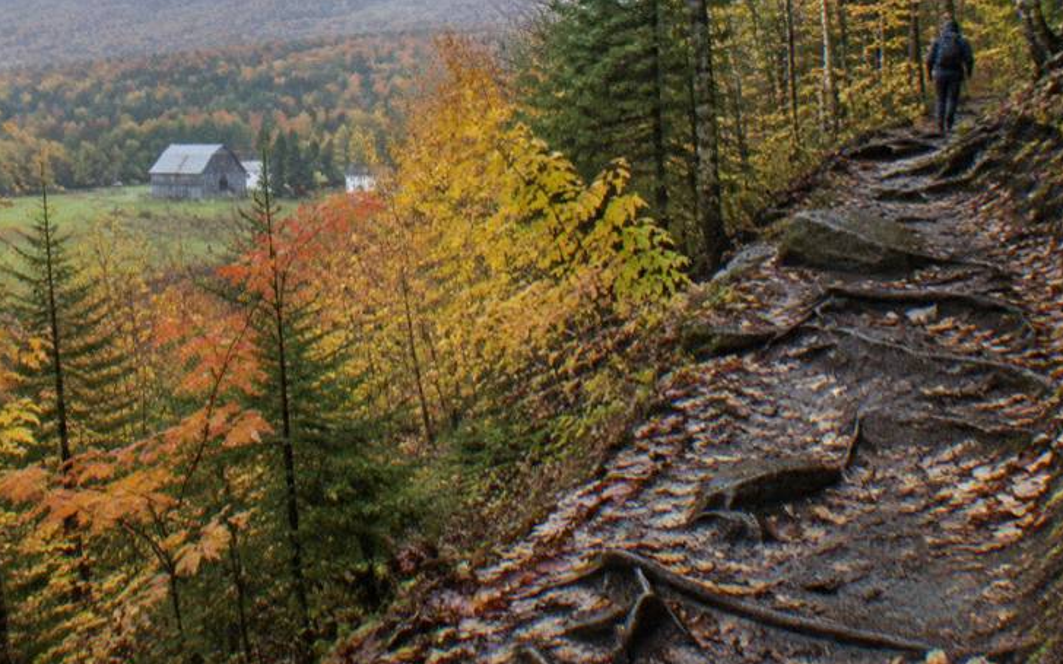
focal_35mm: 49
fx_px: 1420
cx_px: 607
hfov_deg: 41.0
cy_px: 251
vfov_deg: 26.3
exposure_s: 1/400
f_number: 8
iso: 400
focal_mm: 35
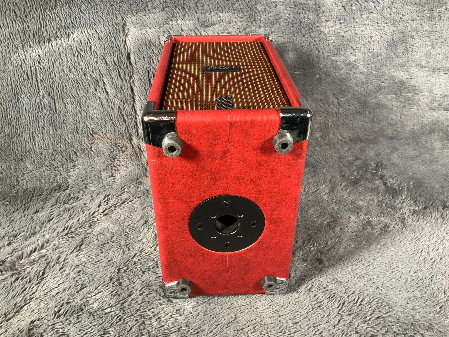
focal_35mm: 29
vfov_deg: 48.2
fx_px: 376
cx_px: 224
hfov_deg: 61.7
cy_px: 168
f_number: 1.8
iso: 100
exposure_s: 1/50
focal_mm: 3
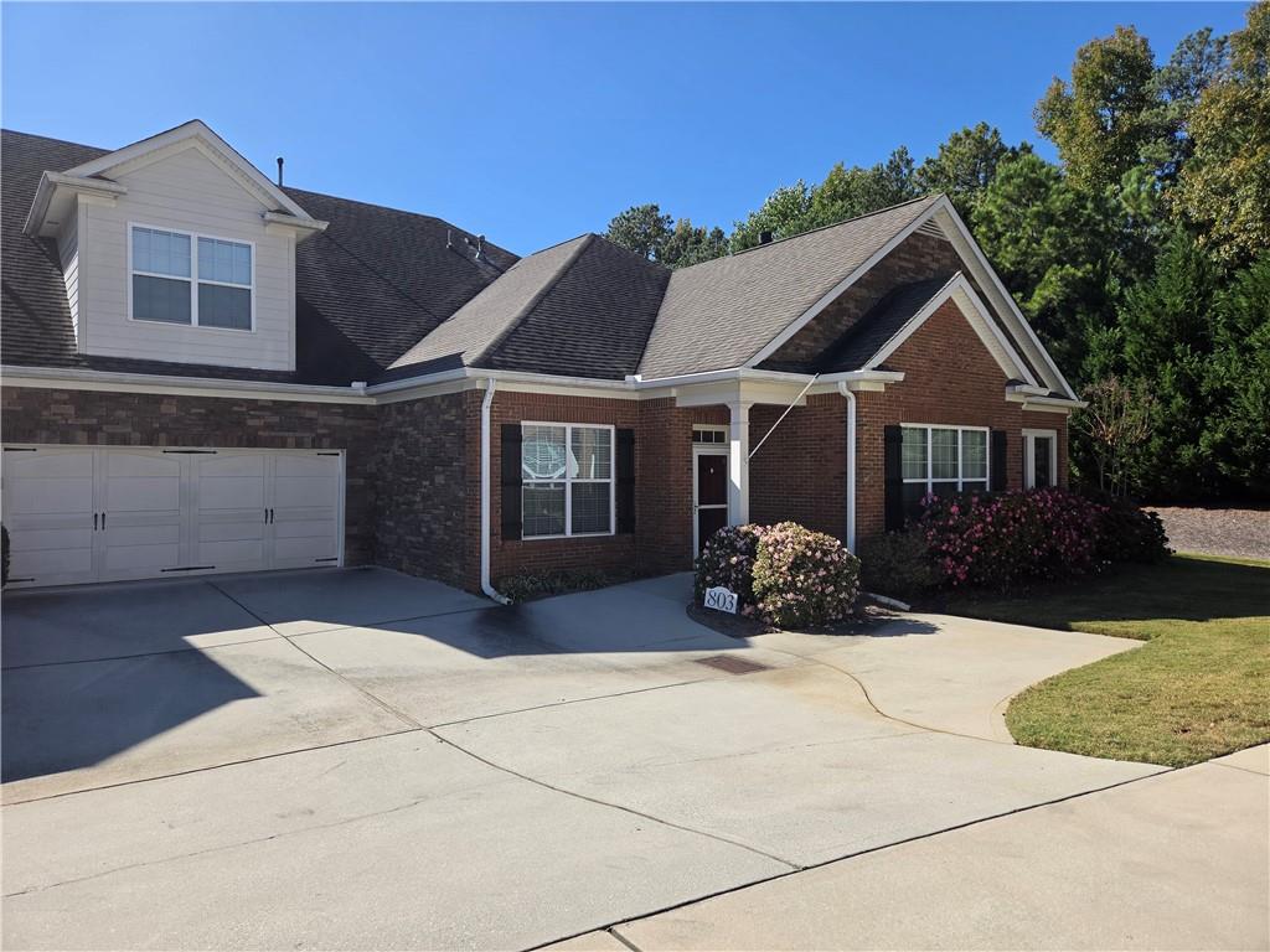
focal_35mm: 23
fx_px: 844
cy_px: 476
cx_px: 635
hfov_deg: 73.9
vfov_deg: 58.9
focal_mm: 5.4
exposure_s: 1/3935
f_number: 1.8
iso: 80
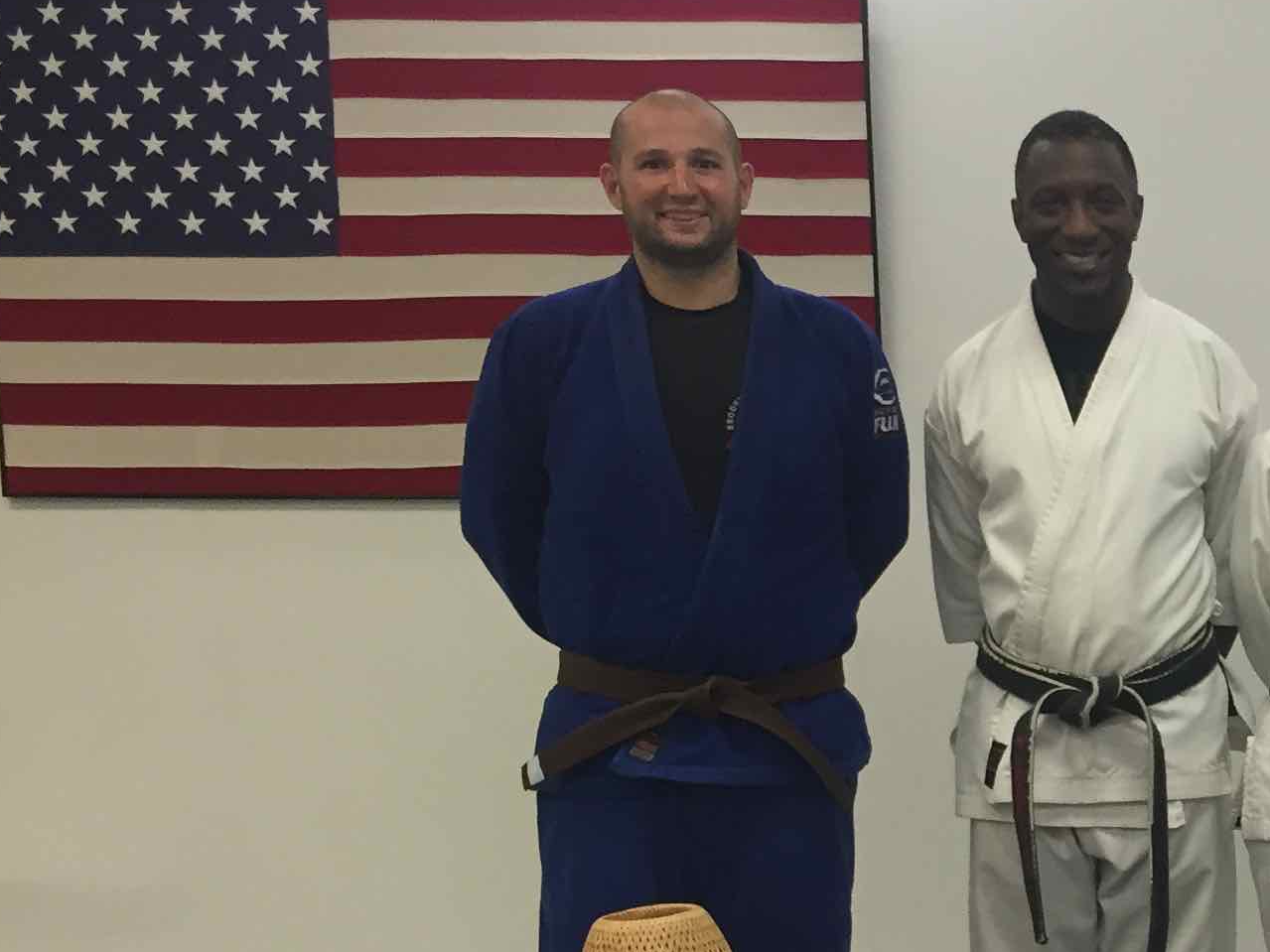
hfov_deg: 23.6
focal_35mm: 74
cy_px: 757
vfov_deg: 19.7
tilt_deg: -4.0
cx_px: 1590
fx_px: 2715
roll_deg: +0.5
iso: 40
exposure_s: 1/30
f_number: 2.2
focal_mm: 4.15
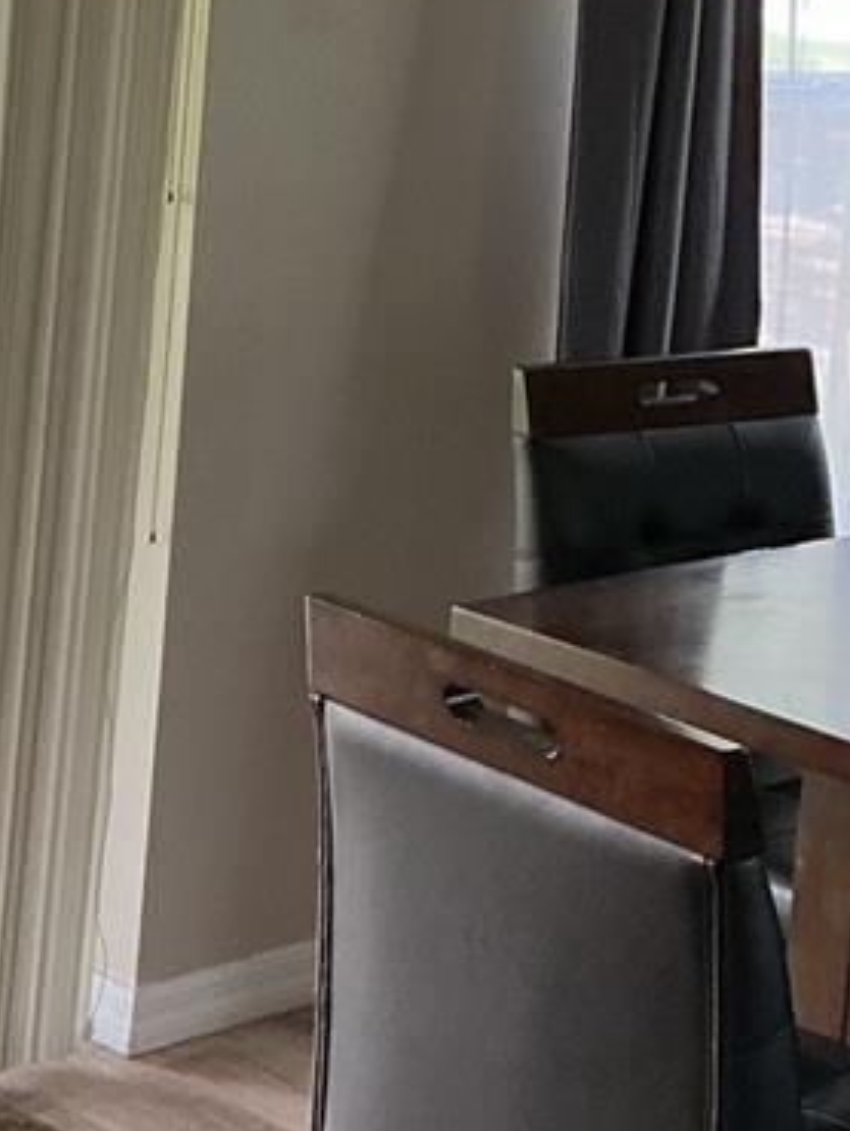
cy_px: 180
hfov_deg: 15.5
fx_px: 3074
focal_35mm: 94
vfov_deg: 20.5
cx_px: 832
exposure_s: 1/60
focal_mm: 3
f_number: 1.8
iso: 160
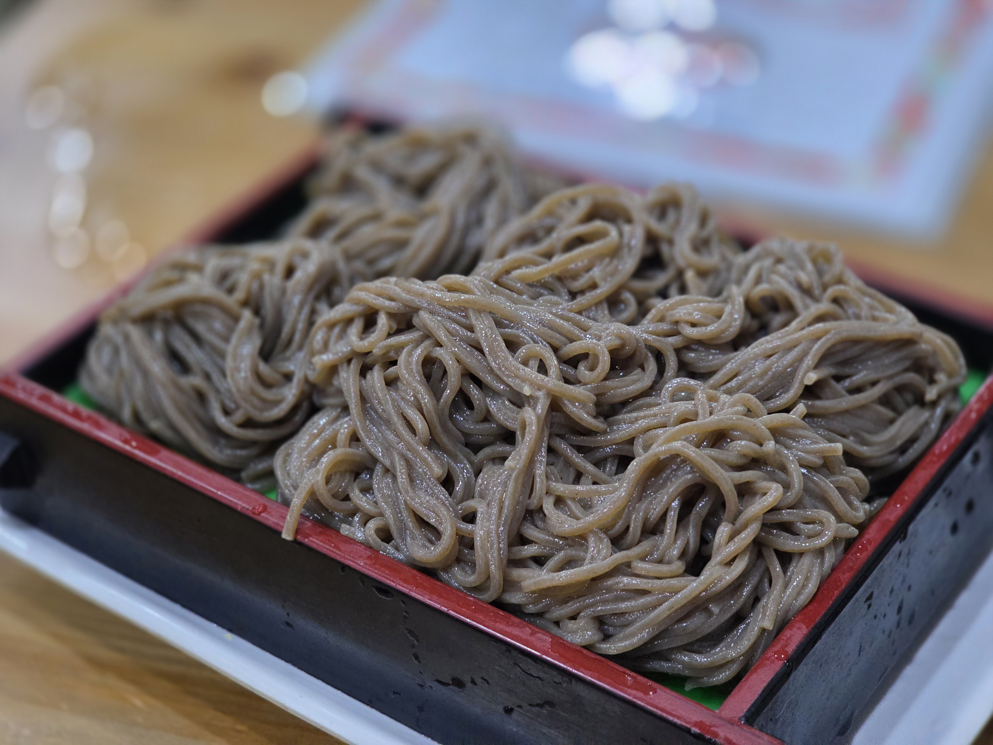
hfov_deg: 28.2
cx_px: 496
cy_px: 372
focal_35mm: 69
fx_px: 1979
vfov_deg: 21.3
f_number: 2.4
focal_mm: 7.9
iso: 500
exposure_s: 1/120
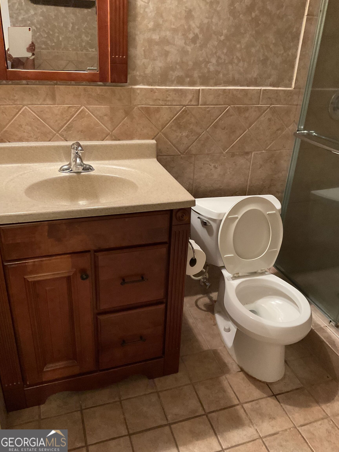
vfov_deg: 61.7
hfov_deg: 48.2
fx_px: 379
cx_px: 170
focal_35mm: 29
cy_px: 226
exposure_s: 1/30
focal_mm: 3
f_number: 1.8
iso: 400
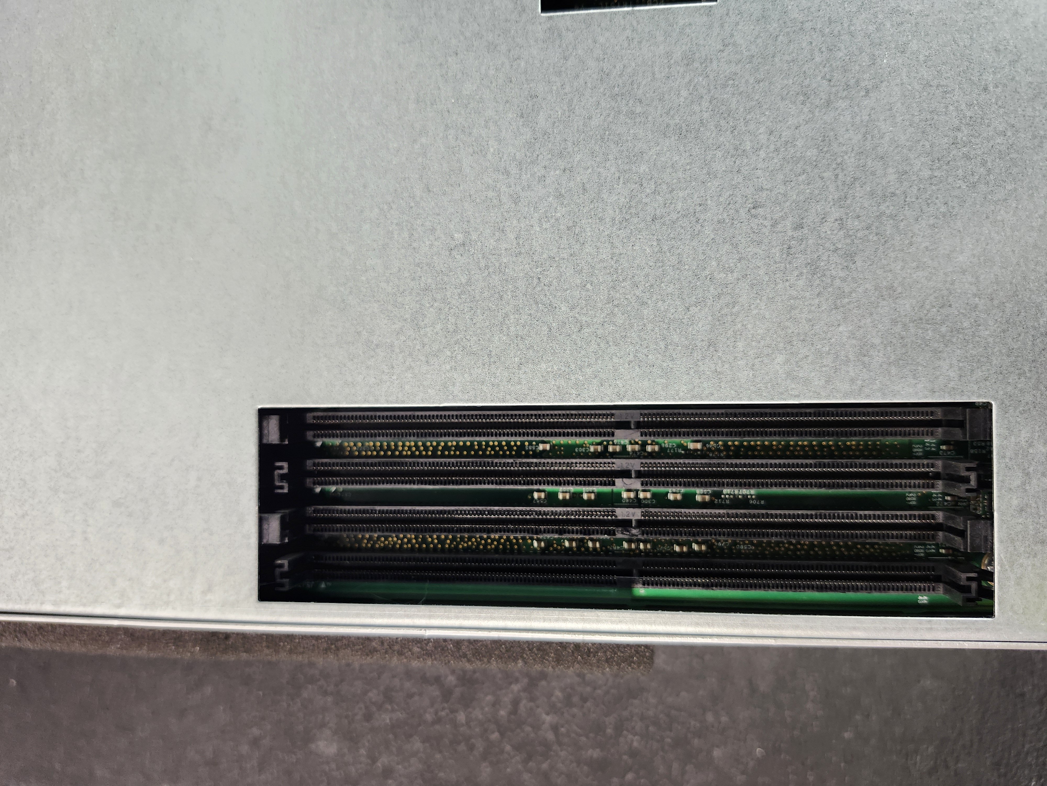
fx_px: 696
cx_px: 524
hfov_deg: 73.9
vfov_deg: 58.9
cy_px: 393
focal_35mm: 23
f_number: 1.8
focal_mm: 5.54
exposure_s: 1/180
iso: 250
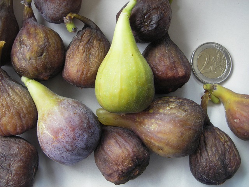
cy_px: 94
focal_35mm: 38
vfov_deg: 37.7
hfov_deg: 49.0
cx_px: 124
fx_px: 273
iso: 64
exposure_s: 1/30
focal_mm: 6.3
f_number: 3.3
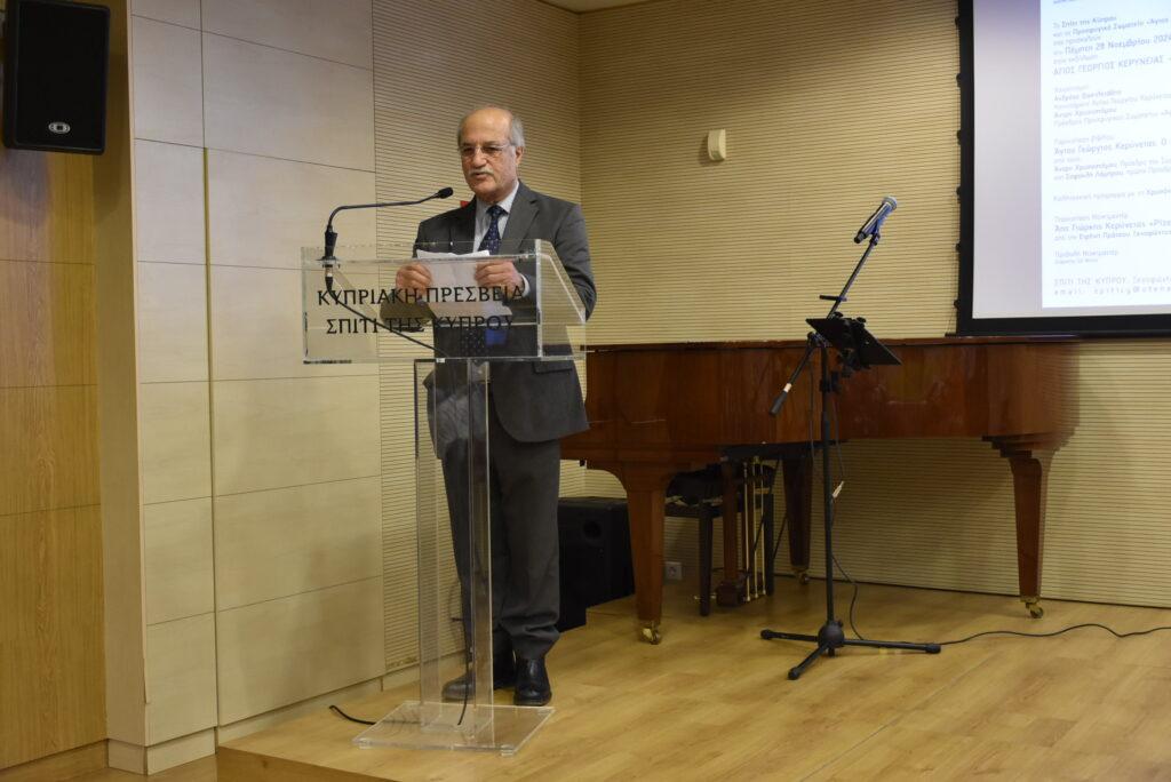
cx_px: 586
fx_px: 1318
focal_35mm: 40
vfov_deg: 33.1
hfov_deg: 47.9
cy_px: 391
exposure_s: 1/60
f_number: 4
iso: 1600
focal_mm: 27
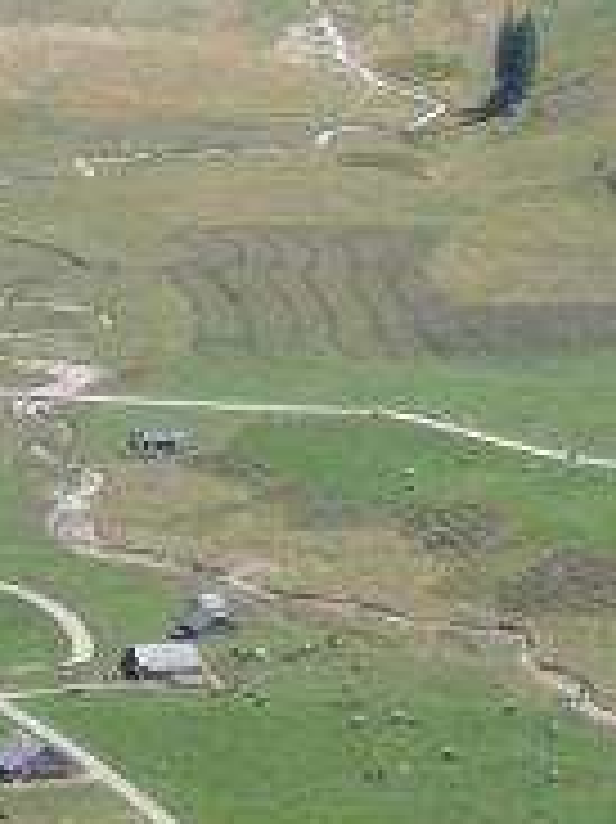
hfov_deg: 4.7
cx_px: 223
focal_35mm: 315
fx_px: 7483
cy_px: 140
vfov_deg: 6.3
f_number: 5.3
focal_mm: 24.2
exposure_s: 1/250
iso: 80
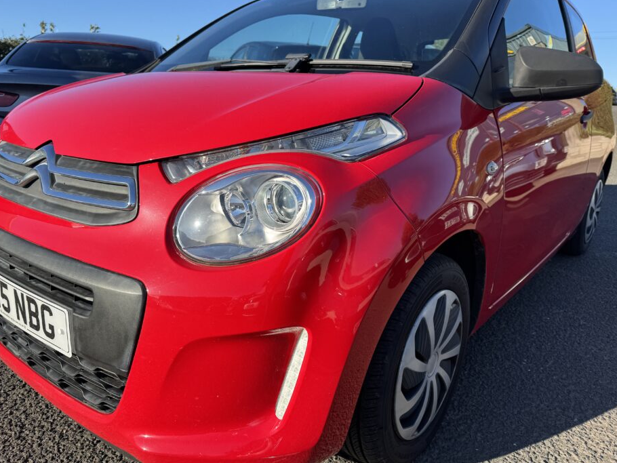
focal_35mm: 27
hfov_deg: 65.2
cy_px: 246
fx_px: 481
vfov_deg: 51.3
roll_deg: +0.0
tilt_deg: -13.9
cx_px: 285
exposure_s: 1/1721
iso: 80
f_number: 1.78
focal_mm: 6.76
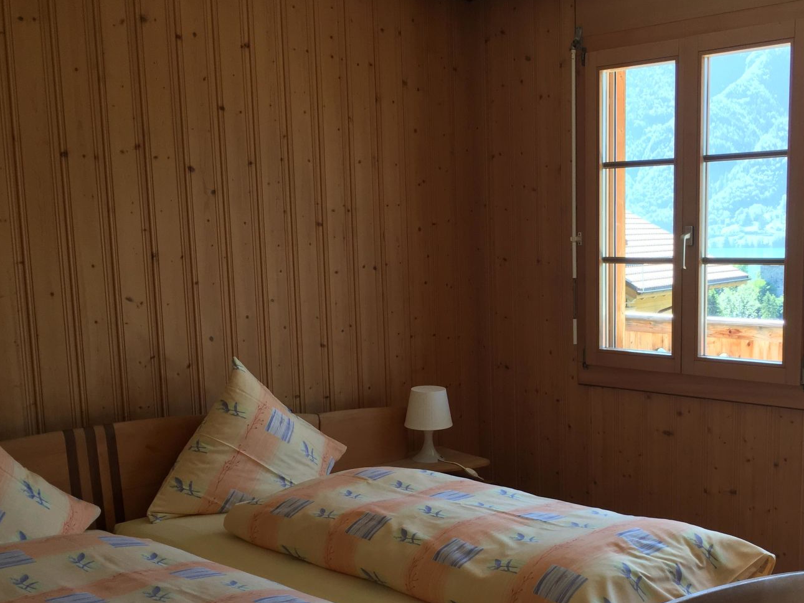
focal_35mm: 46
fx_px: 1068
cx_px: 534
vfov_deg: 31.3
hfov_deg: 40.7
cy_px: 396
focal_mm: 4.15
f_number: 2.2
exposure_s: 1/100
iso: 40
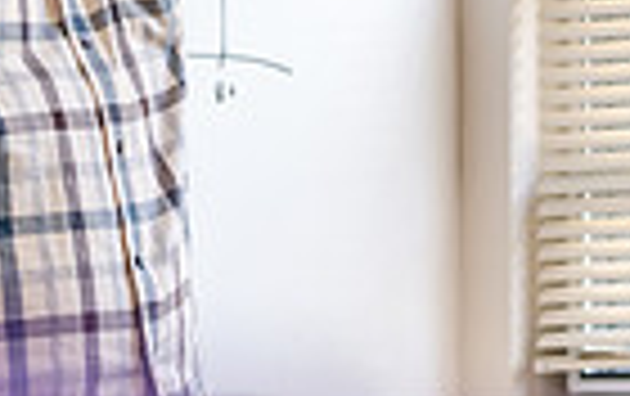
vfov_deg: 3.7
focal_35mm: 358
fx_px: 6157
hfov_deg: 5.9
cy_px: -119
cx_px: 158
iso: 1600
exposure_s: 1/200
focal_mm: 85
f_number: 3.2
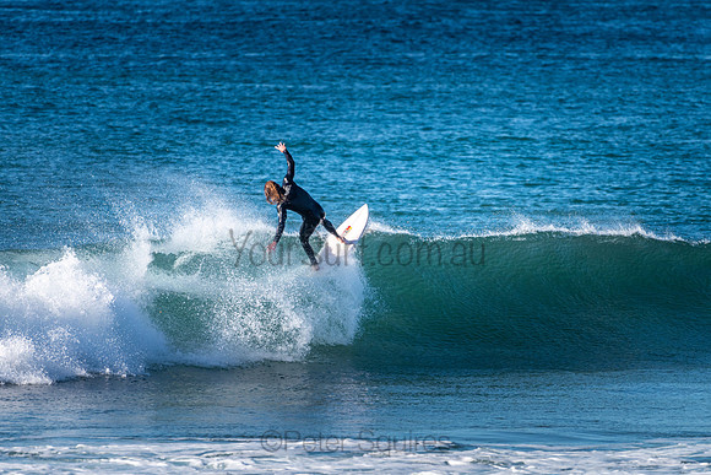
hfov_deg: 3.4
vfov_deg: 2.2
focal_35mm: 613
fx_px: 12102
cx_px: 369
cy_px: 291
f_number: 5.6
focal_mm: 500
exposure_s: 1/2000
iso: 250
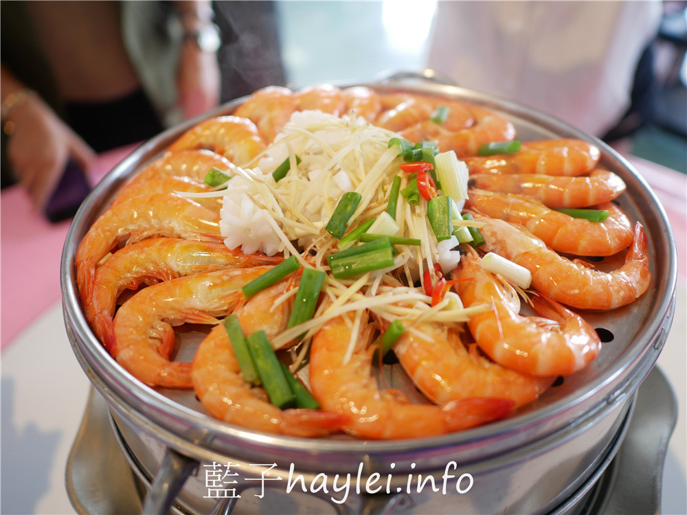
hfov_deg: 60.0
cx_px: 344
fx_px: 595
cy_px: 258
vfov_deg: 46.8
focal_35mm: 30
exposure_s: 1/100
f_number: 1.7
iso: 200
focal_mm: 15
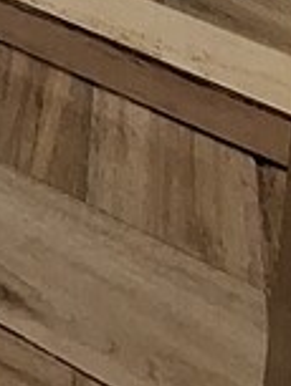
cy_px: -805
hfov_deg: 11.9
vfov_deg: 11.2
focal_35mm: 87
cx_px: -498
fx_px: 974
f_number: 2.2
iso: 160
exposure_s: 1/33
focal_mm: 1.74
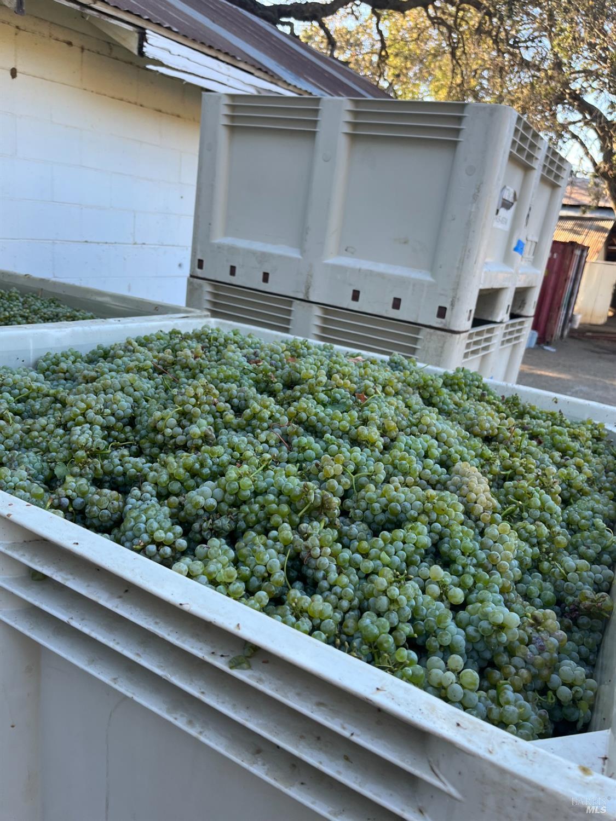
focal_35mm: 26
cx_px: 308
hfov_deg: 53.1
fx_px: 617
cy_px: 410
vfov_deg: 67.3
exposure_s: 1/225
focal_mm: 5.1
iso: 40
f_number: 1.6
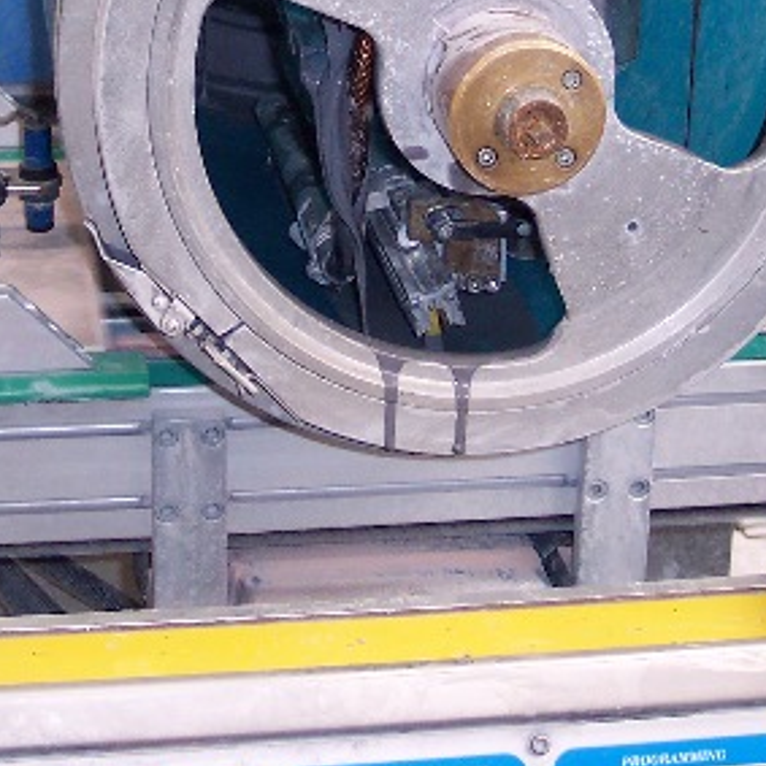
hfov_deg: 18.3
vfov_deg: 17.9
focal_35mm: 95
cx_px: 322
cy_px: 5
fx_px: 2378
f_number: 2.8
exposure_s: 1/90
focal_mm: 8
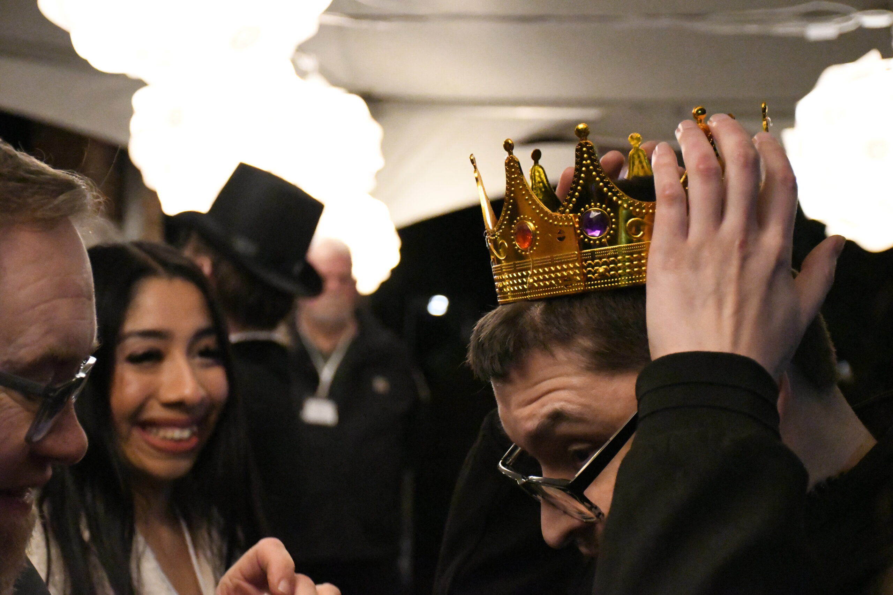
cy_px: 298
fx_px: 1860
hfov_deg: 27.0
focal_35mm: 75
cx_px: 446
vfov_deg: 18.2
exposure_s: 1/800
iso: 25600
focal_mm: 50
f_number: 4.8
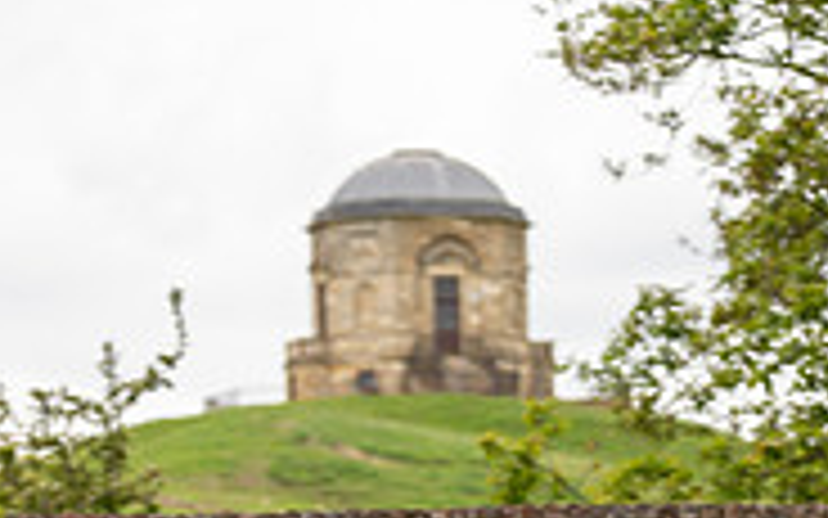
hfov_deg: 9.2
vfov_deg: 5.8
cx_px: 891
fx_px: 5077
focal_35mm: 225
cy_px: 768
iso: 250
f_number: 3.5
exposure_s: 1/1000
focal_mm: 70
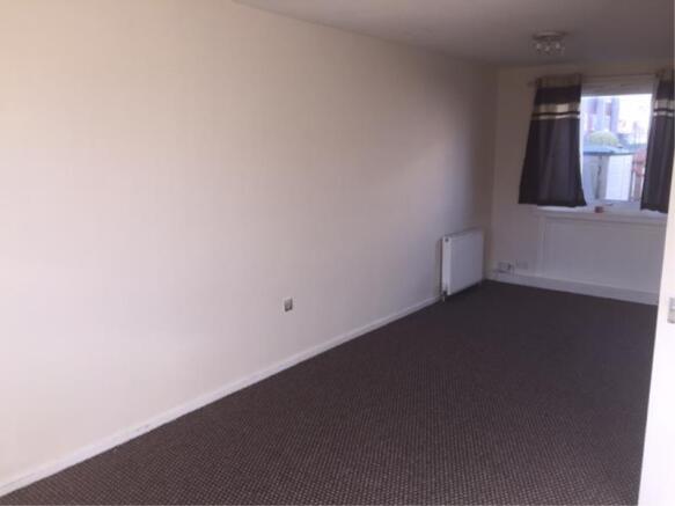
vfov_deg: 48.2
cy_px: 253
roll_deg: -0.1
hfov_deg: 61.7
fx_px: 565
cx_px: 338
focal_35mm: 29
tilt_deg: -10.4
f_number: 2.2
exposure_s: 1/120
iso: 40
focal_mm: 4.15
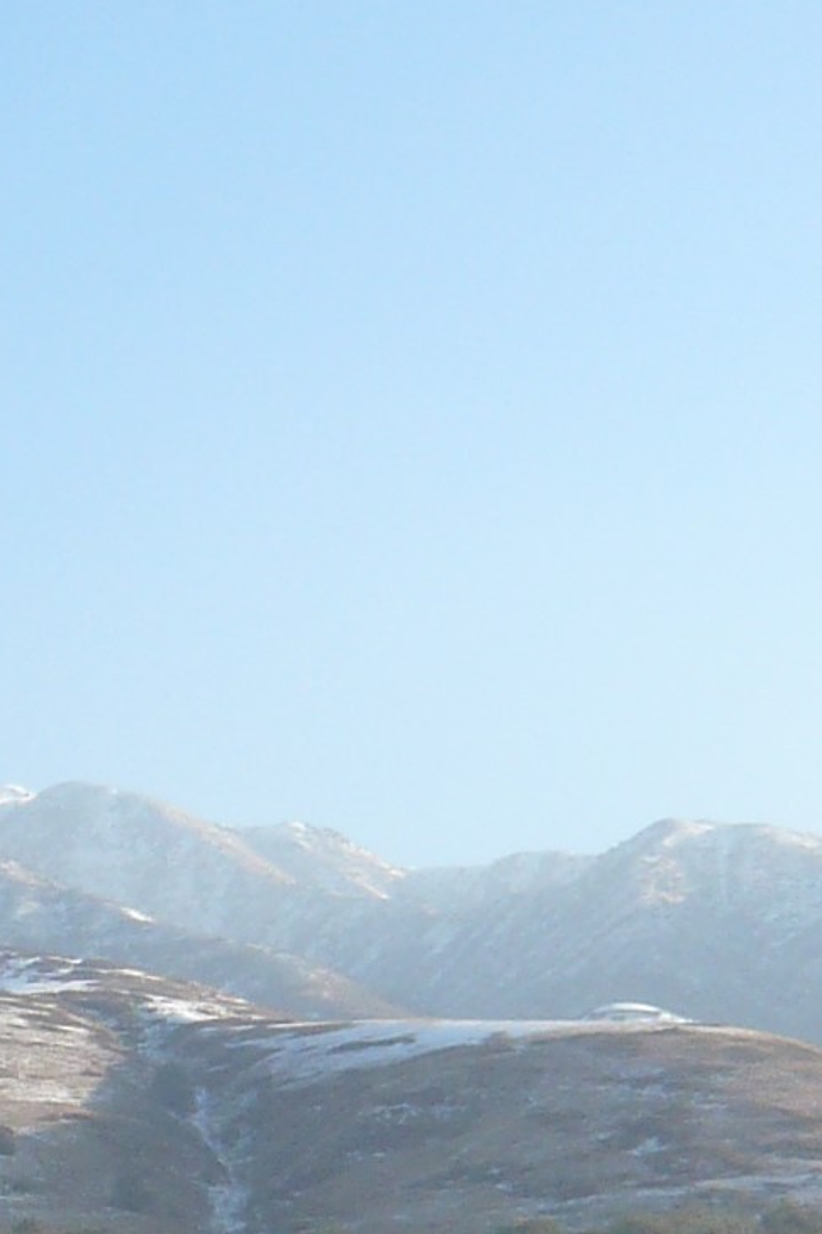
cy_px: 1623
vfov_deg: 19.0
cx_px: -639
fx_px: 3392
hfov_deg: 12.6
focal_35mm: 99
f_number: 2.8
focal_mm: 4.6
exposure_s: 1/500
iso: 100
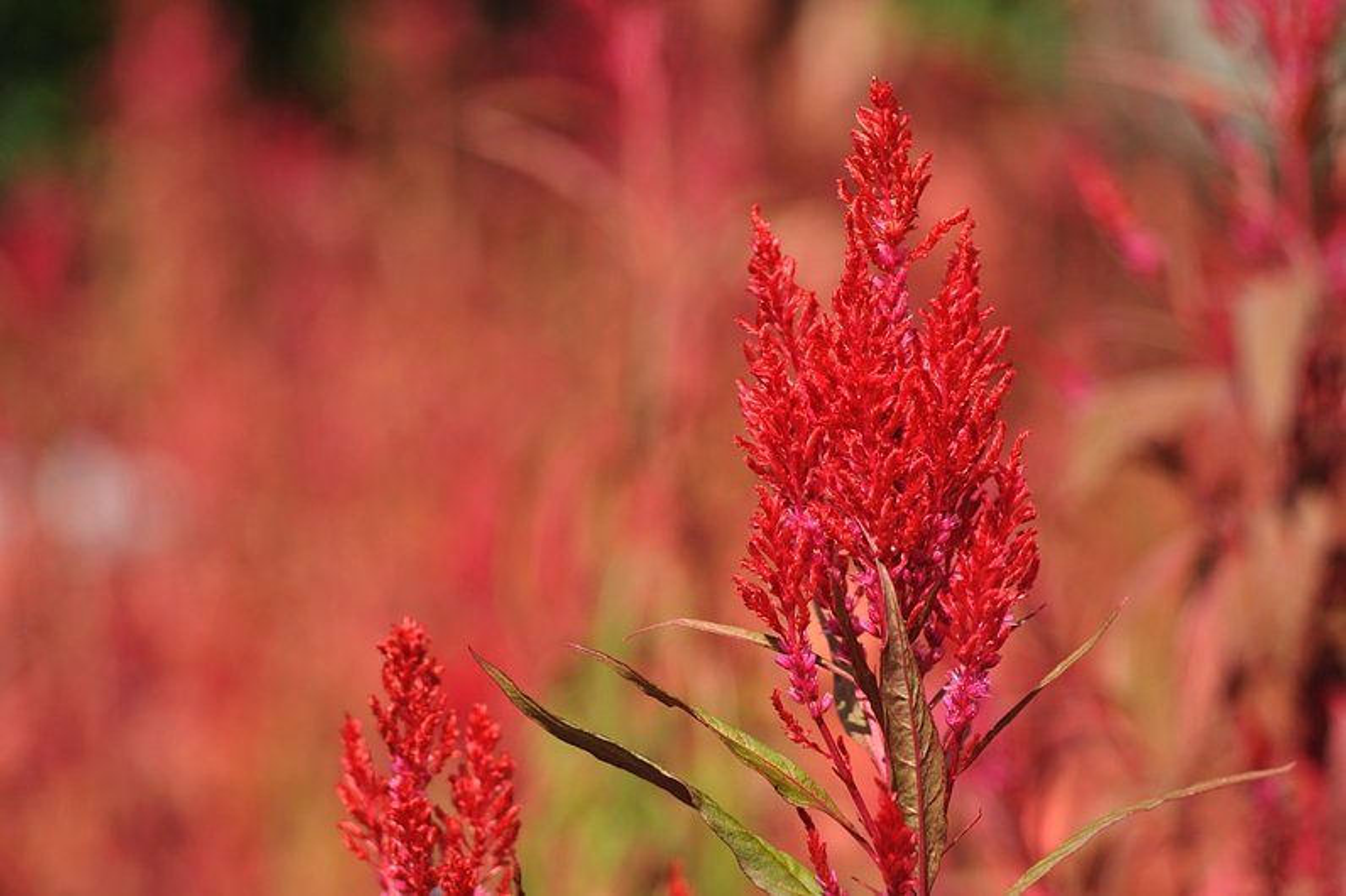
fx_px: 5045
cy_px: 448
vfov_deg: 10.2
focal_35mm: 135
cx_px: 673
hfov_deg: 15.2
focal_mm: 135
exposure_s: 1/1250
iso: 200
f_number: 4
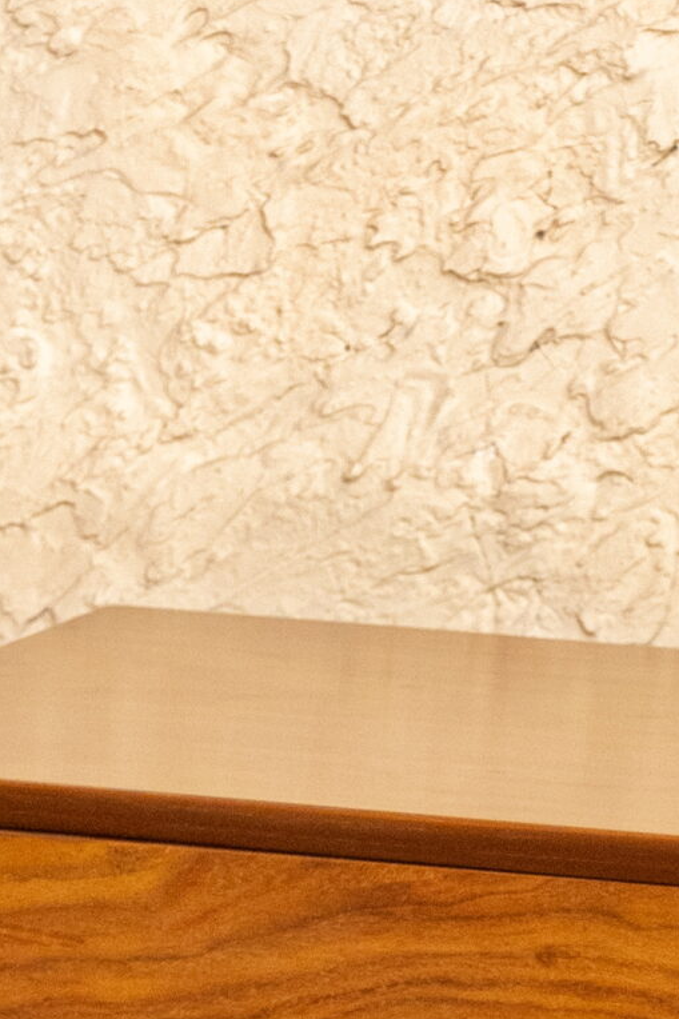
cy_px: 1246
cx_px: 518
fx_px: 9962
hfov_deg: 3.9
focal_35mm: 352
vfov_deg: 5.8
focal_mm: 70
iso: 3200
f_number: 5.6
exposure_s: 1/200
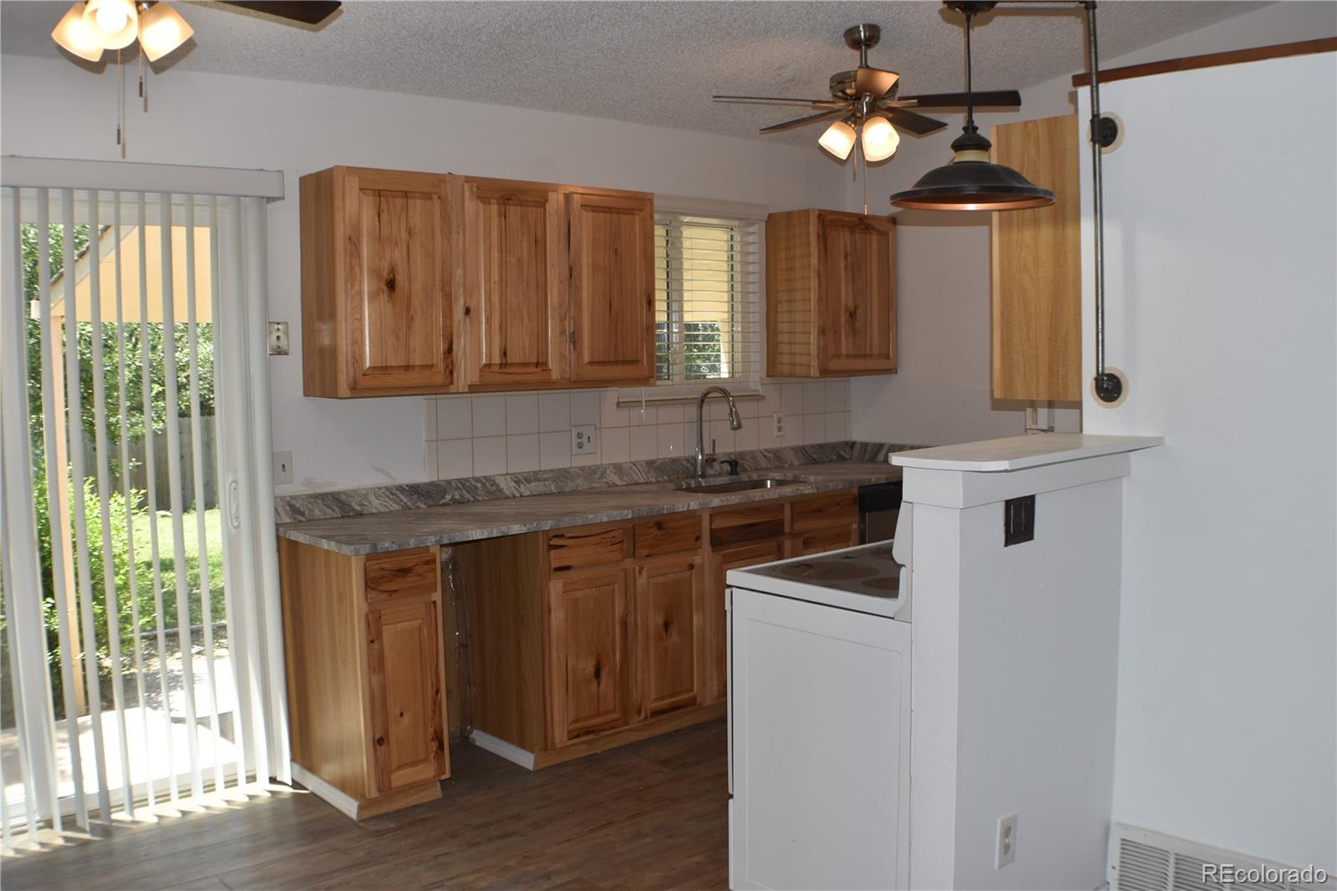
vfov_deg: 30.8
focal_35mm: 44
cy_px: 446
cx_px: 668
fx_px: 1615
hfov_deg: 45.0
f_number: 5.6
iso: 180
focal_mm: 29
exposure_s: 1/125
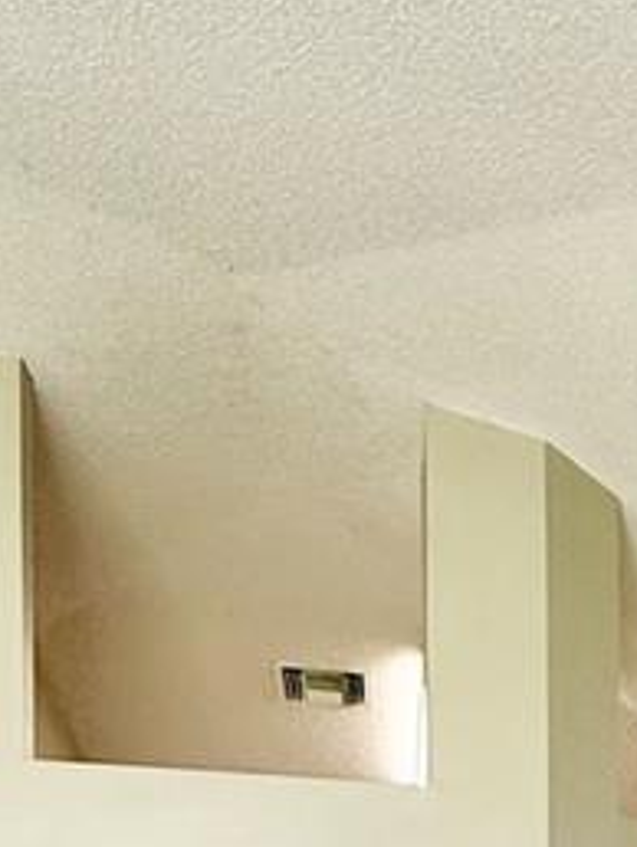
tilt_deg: +0.2
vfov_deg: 25.2
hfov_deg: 20.1
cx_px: 896
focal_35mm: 65
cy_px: 1142
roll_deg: -0.3
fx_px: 1592
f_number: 2.2
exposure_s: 1/99
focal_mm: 2.22
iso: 125
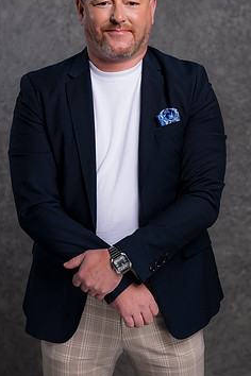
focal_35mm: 108
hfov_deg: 12.7
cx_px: 138
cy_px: 144
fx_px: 1129
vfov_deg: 18.9
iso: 100
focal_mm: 85
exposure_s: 1/200
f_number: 5
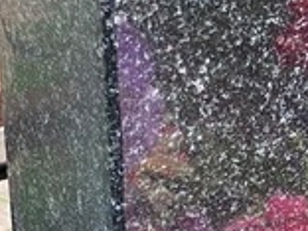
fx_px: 2367
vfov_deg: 5.5
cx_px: 628
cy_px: 346
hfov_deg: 7.2
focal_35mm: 266
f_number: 2
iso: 25
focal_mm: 6
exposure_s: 1/122
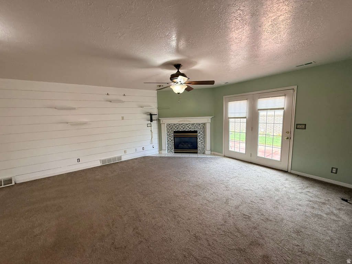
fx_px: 142
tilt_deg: -9.5
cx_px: 176
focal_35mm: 14
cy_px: 132
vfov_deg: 85.7
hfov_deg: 102.1
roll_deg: +0.1
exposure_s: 1/120
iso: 200
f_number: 2.2
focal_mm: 2.22
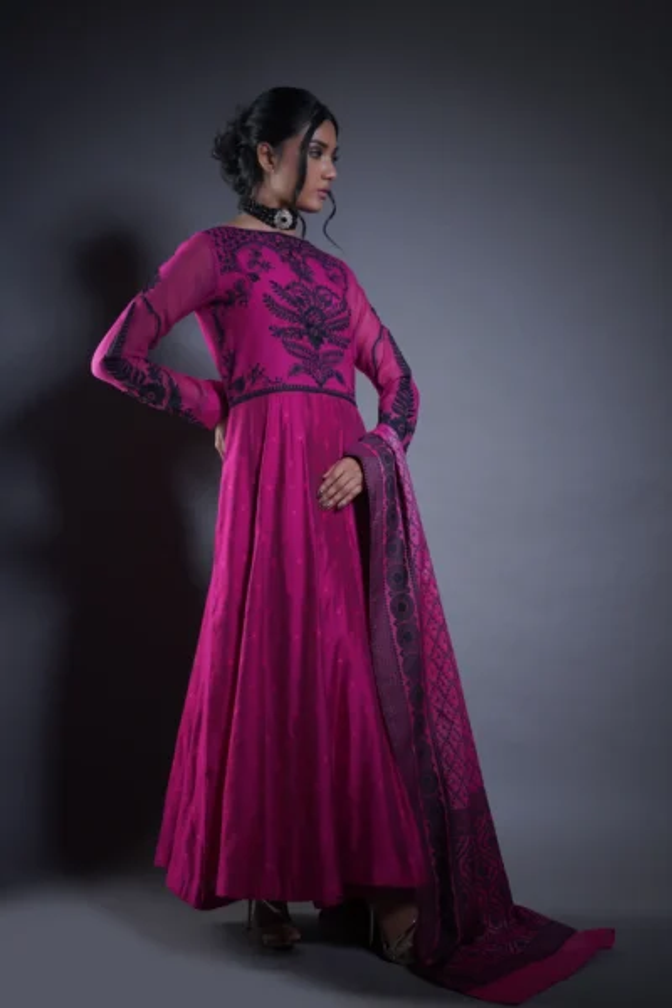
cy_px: 504
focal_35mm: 59
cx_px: 336
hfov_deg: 23.0
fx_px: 1652
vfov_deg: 33.9
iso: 640
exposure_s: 1/160
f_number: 5
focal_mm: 59
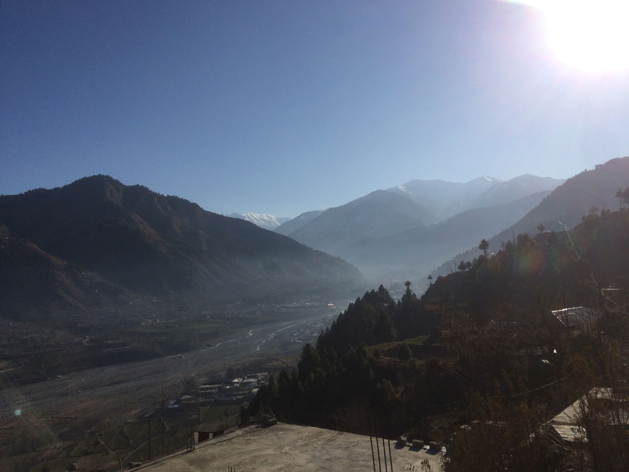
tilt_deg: +3.9
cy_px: 236
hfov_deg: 61.7
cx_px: 314
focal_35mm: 29
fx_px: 527
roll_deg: +1.8
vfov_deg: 48.2
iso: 32
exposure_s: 1/6849
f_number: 2.2
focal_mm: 4.15
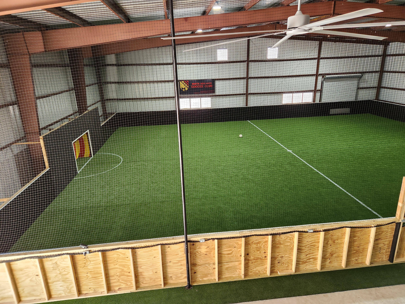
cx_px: 202
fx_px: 269
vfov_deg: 58.9
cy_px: 152
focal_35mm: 23
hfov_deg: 73.9
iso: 250
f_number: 1.8
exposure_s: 1/120
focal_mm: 5.4
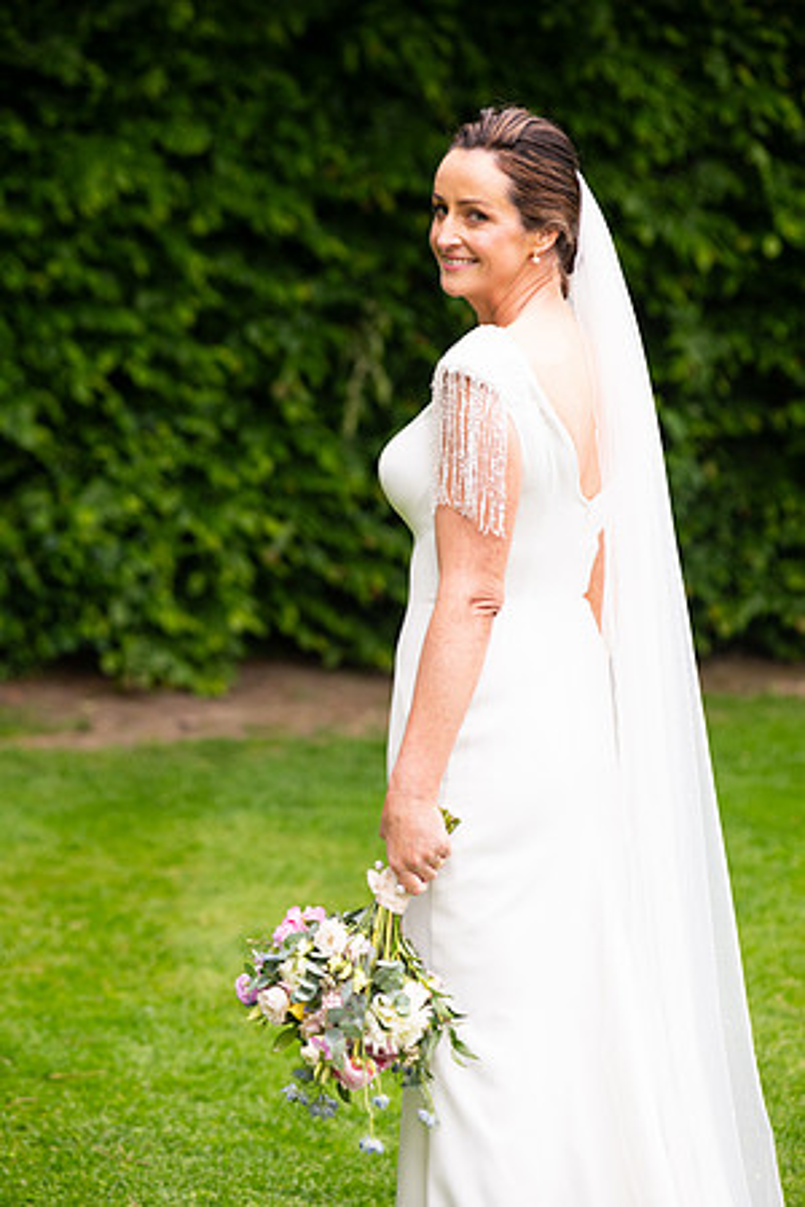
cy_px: 604
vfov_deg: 17.1
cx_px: 402
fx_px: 4025
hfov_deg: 11.4
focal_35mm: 120
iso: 250
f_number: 3.5
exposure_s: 1/200
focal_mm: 120
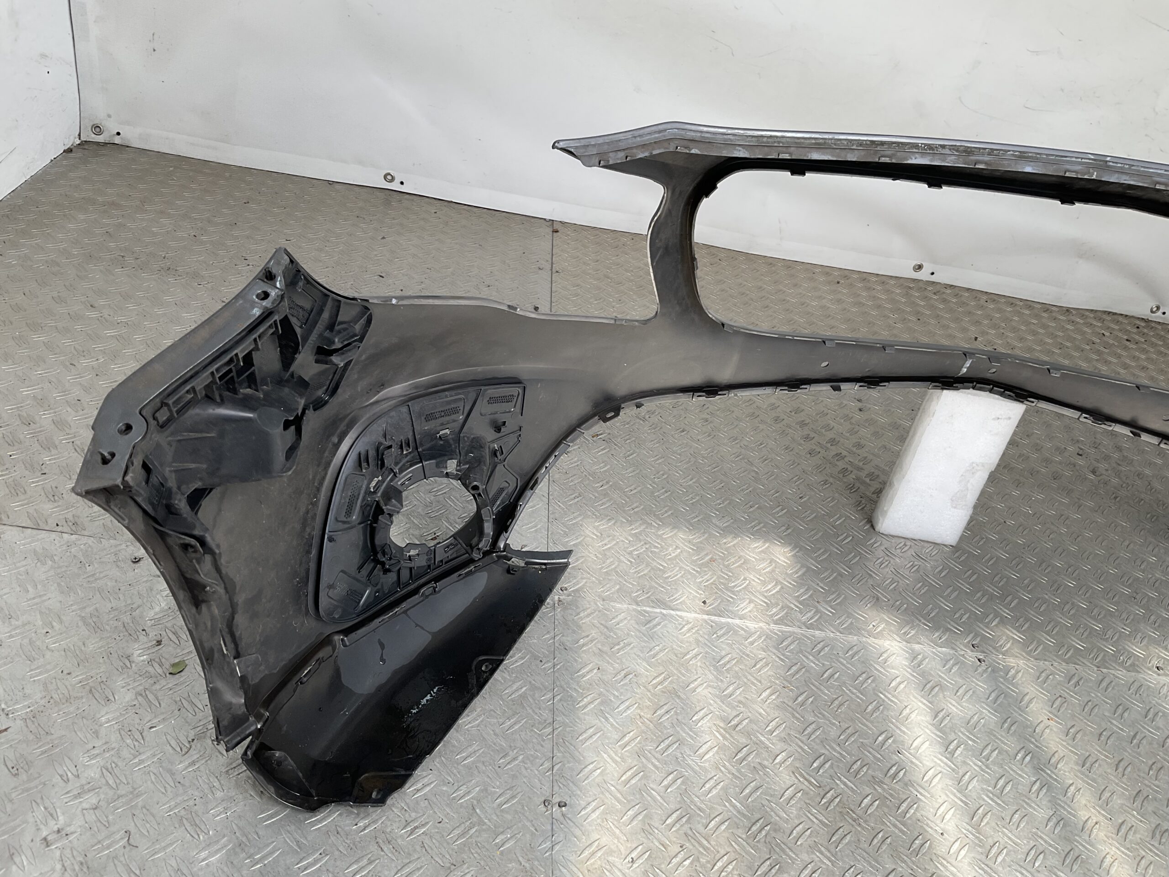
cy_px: 438
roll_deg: -14.9
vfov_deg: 48.2
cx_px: 584
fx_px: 979
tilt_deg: -34.1
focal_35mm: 29
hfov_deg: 61.7
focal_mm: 3
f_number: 1.8
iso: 16
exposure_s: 1/372
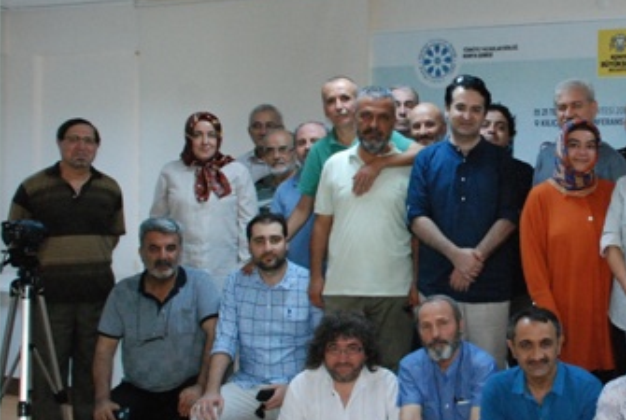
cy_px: 203
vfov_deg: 21.7
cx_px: 553
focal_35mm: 63
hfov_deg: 30.5
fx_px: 1098
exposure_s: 1/60
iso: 1600
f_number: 5.6
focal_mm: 22
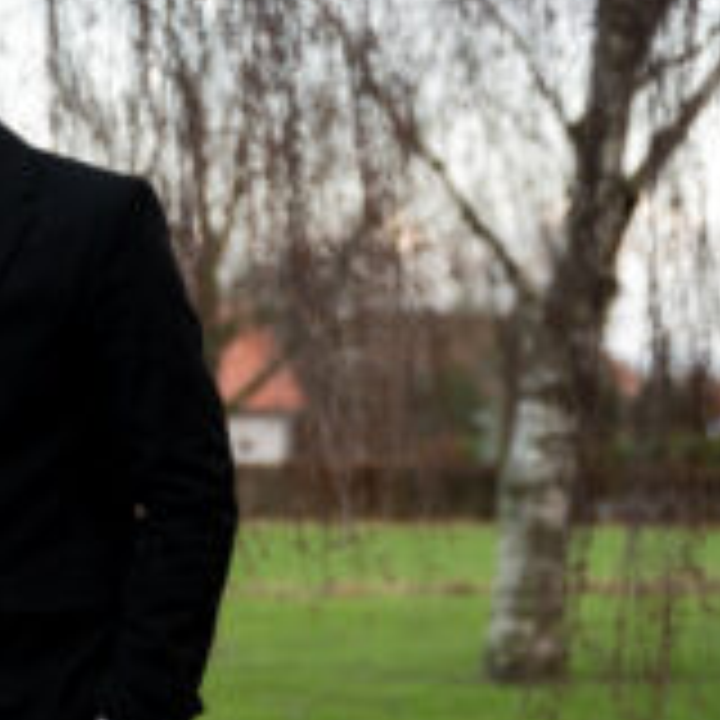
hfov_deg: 8.5
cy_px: 630
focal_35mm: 204
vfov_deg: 8.6
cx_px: -122
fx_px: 4801
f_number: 3.2
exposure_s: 1/125
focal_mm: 64
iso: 160
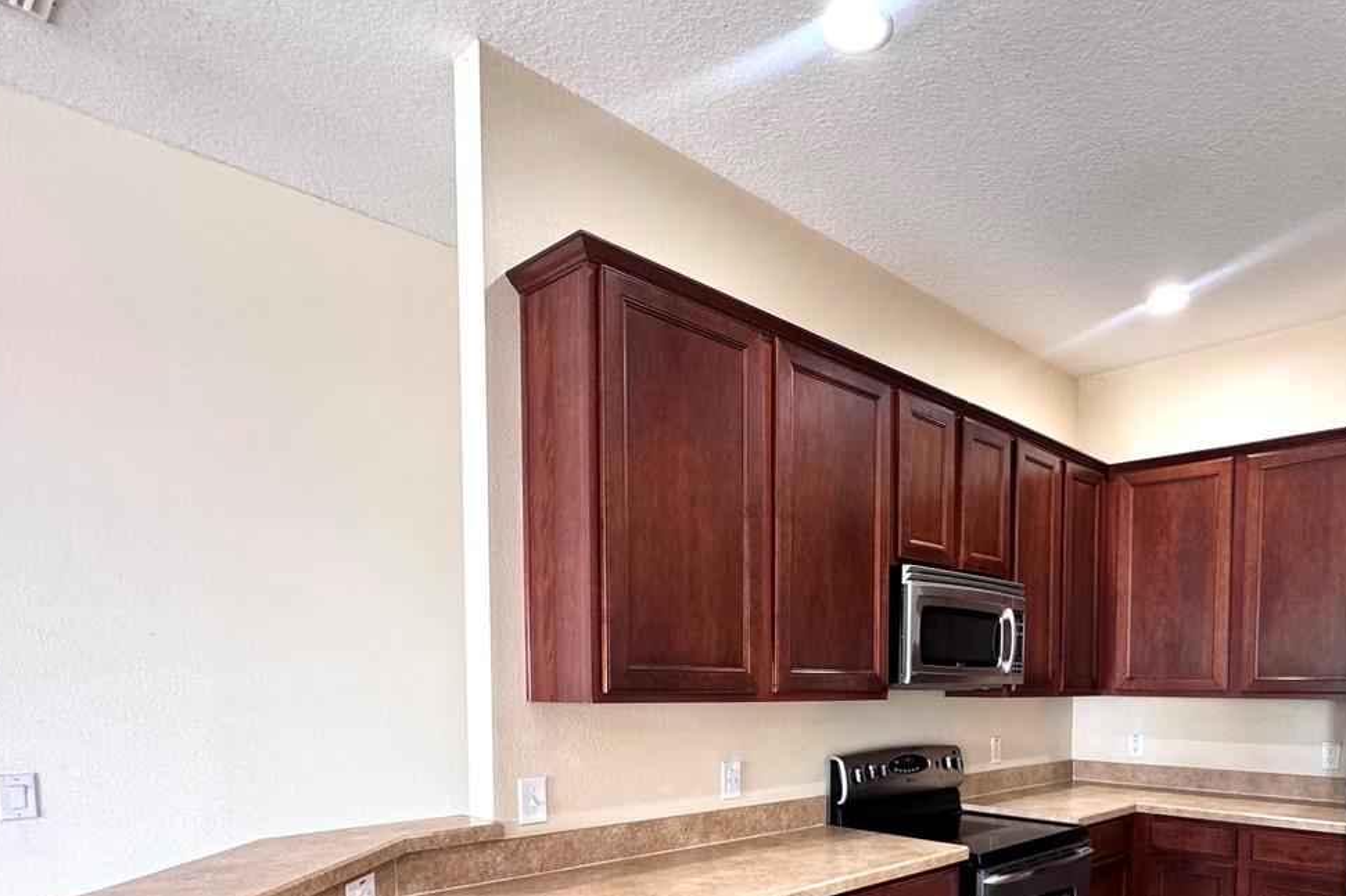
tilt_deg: -5.1
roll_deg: -0.6
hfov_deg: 72.1
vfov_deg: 49.4
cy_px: 740
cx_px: 868
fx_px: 897
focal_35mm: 24
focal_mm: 2.22
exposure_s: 1/60
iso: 200
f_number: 2.2
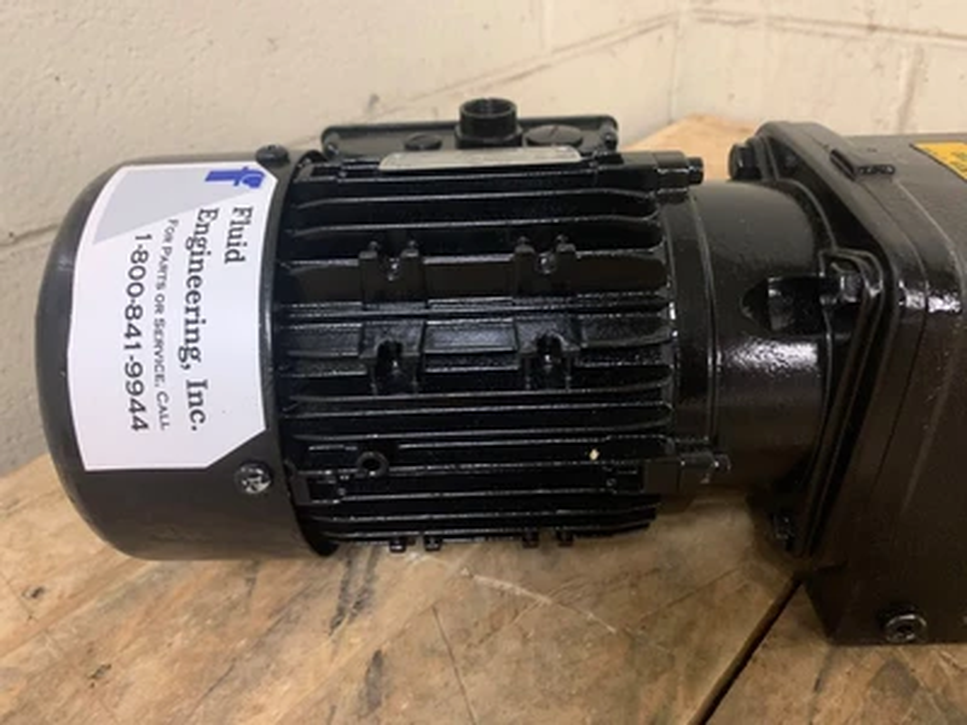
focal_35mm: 26
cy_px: 362
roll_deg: +2.3
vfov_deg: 53.1
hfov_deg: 67.3
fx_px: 726
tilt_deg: -34.6
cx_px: 484
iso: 400
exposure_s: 1/40
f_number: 1.8
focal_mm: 4.25
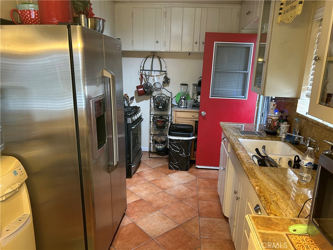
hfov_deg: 67.3
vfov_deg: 53.1
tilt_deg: -14.4
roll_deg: -2.0
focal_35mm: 26
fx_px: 250
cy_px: 125
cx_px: 166
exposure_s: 1/60
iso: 160
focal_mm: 5.7
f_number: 1.5
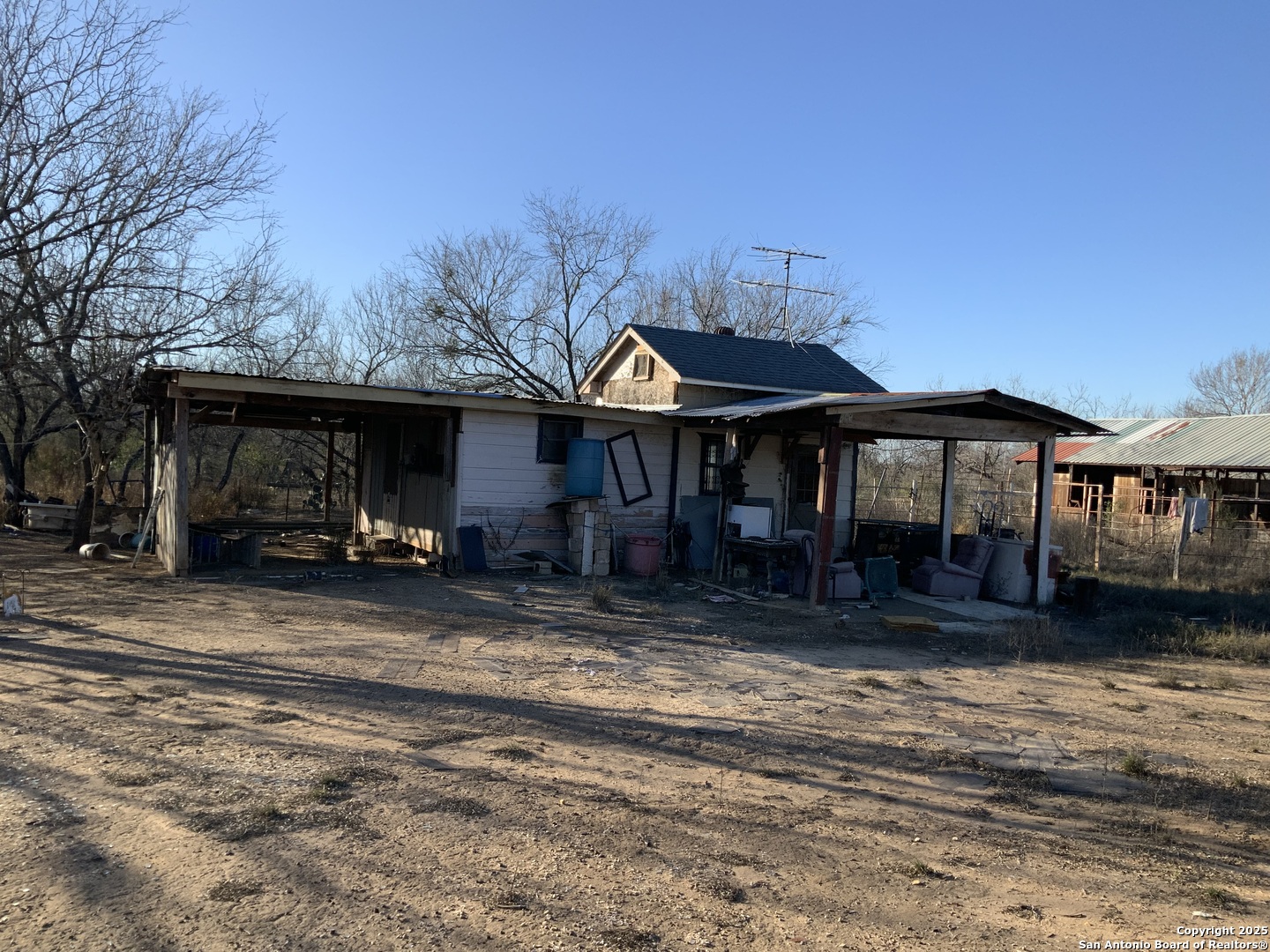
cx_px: 635
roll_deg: -0.1
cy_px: 476
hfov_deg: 61.7
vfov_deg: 48.2
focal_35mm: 29
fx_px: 1064
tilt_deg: -0.1
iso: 16
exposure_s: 1/1342
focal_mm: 3
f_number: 1.8
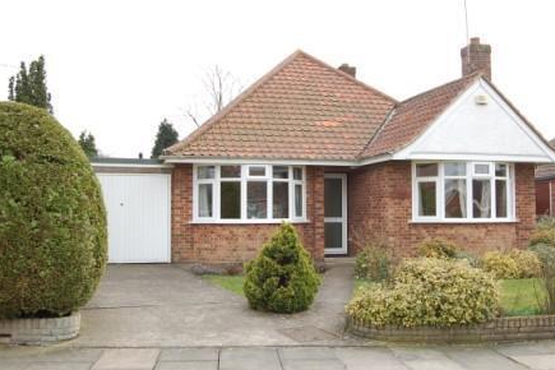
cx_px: 283
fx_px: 570
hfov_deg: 51.9
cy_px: 182
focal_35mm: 37
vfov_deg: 35.9
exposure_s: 1/80
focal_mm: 24
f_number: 7.1
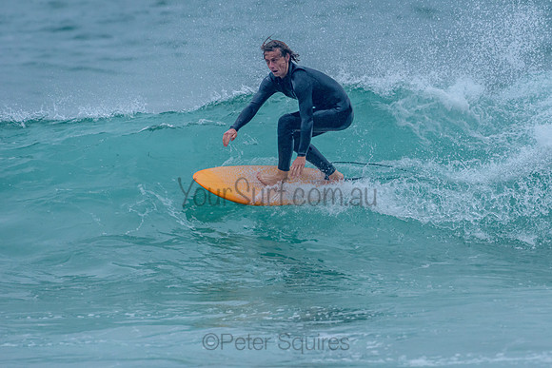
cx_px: 342
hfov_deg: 3.3
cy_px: 190
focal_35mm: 628
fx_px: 9627
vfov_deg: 2.2
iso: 800
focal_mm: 500
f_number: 5.6
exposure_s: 1/2000
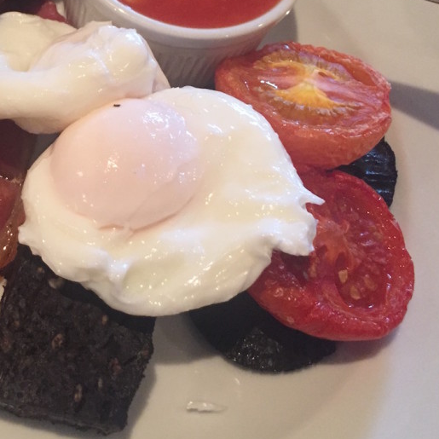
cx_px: 75
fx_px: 732
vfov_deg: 33.0
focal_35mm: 51
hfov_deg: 32.3
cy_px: 137
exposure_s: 1/33
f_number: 2.2
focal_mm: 4.15
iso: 320
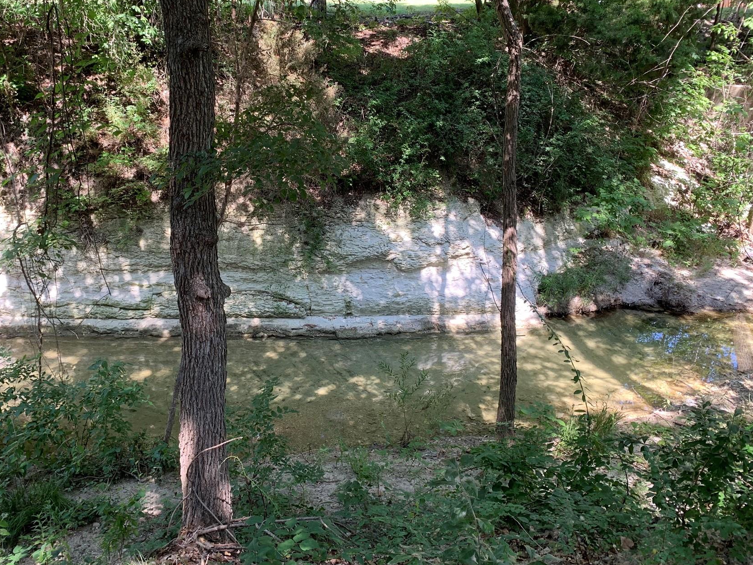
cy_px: 269
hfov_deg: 56.6
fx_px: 696
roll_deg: +0.0
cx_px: 321
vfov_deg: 44.1
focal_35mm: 32
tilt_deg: -19.2
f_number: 1.8
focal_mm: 4.25
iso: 40
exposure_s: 1/121
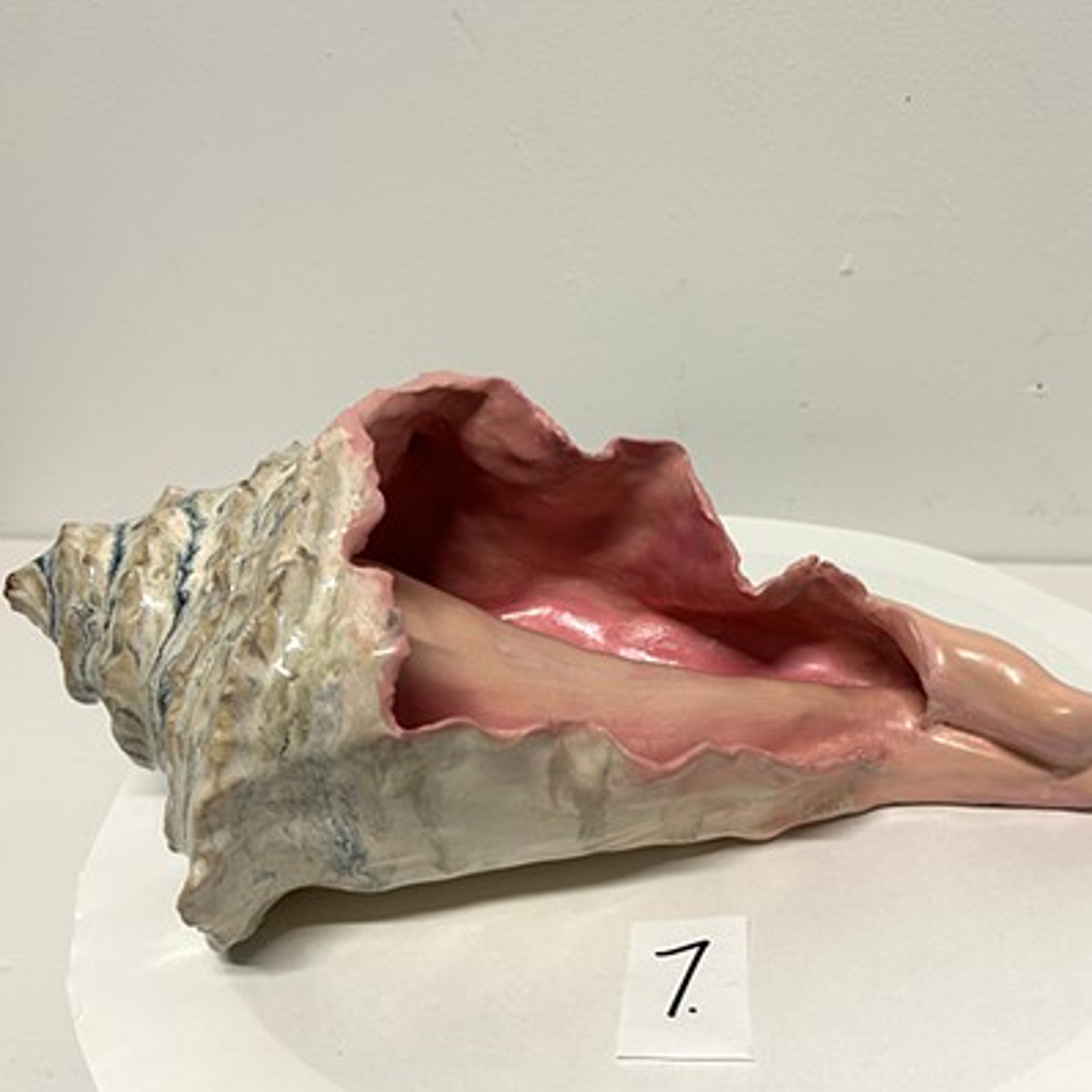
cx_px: 730
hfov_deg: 44.3
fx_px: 1321
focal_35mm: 37
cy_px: 554
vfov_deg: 44.9
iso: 100
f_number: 1.5
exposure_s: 1/60
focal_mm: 5.7
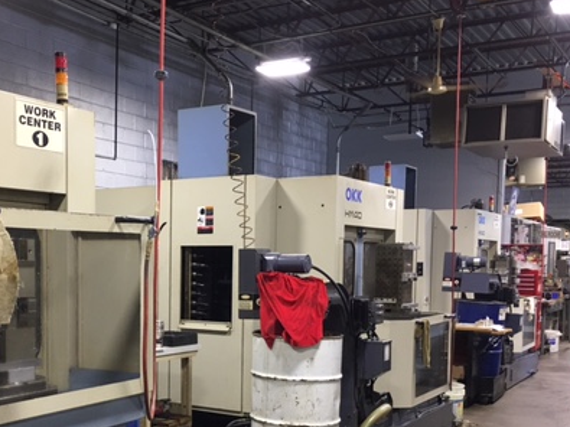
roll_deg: -0.1
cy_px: 319
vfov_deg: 30.4
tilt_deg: -3.5
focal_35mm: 47
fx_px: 774
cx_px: 149
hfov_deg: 39.4
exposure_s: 1/15
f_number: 2.2
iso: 50
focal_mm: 4.15
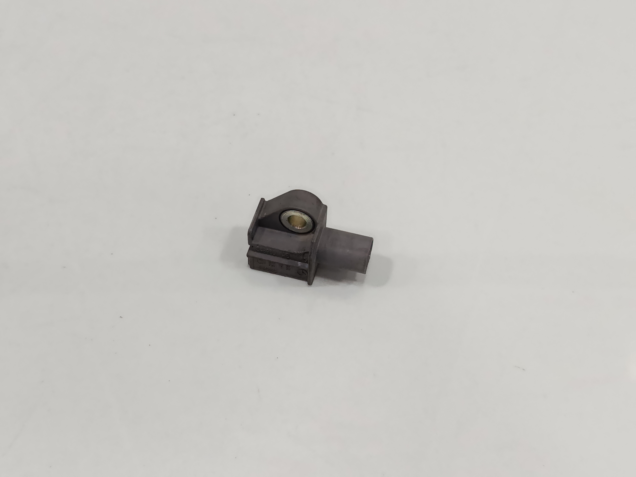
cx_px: 318
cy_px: 238
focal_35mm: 43
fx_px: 790
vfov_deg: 33.6
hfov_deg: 43.9
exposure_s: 1/100
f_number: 1.7
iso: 566
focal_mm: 5.24
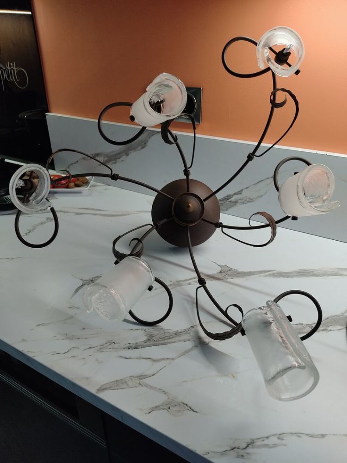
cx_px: 174
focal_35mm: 26
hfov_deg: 53.1
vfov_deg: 67.3
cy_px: 232
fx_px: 347
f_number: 1.79
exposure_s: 1/33
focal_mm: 4.74
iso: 139
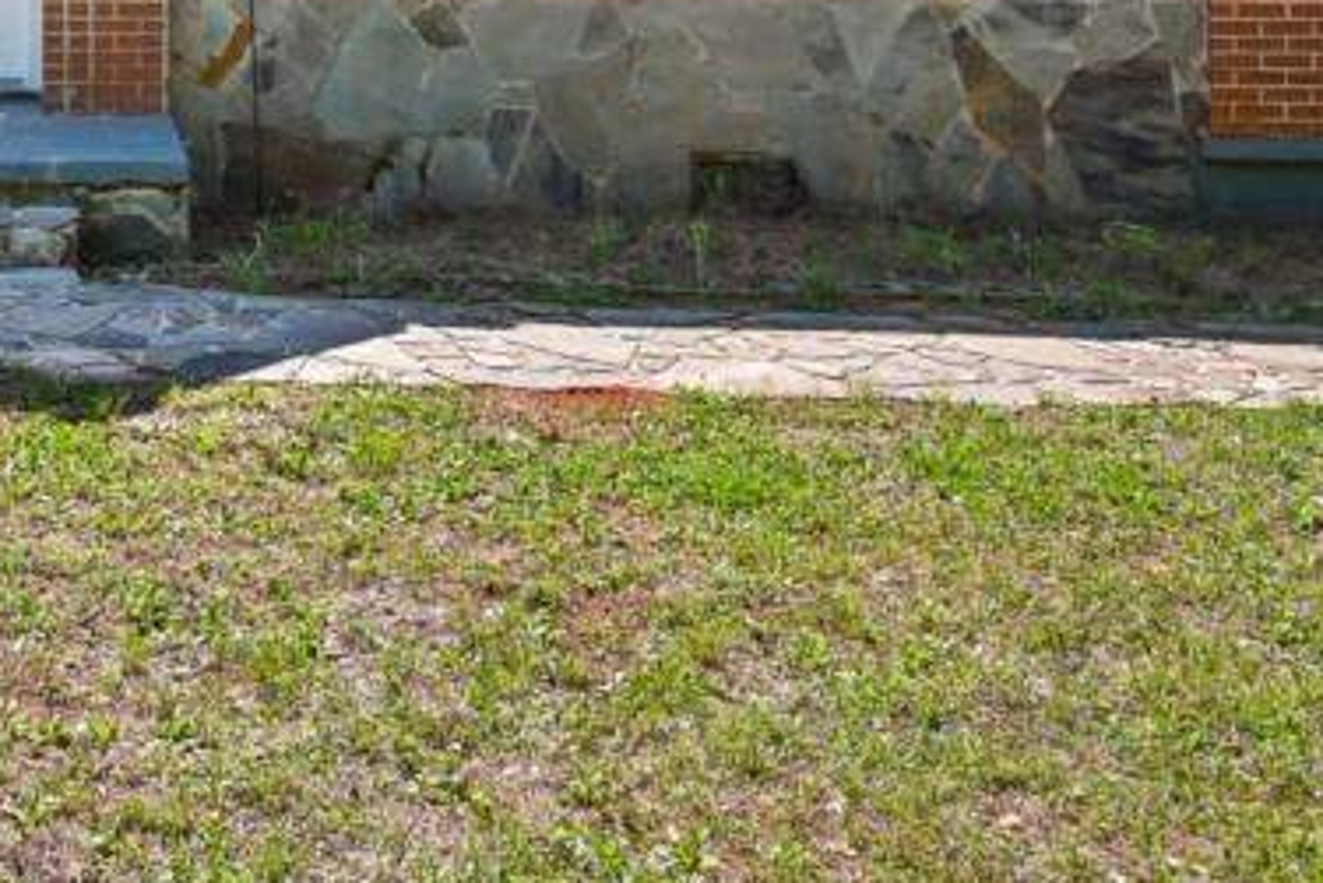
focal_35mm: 53
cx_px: 56
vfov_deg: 23.9
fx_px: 1933
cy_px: -113
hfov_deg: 34.9
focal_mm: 16.5
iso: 100
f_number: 8
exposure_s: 1/160
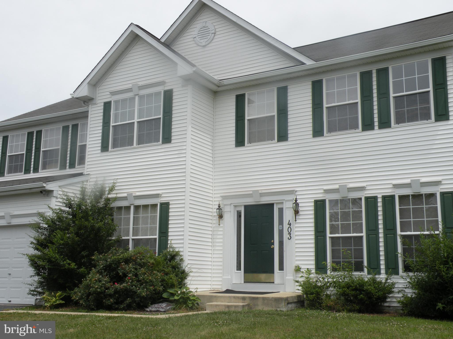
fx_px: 550
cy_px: 170
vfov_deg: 34.3
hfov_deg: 44.8
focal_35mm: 42
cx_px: 226
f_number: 7.1
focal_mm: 7.4
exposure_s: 1/284
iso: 64
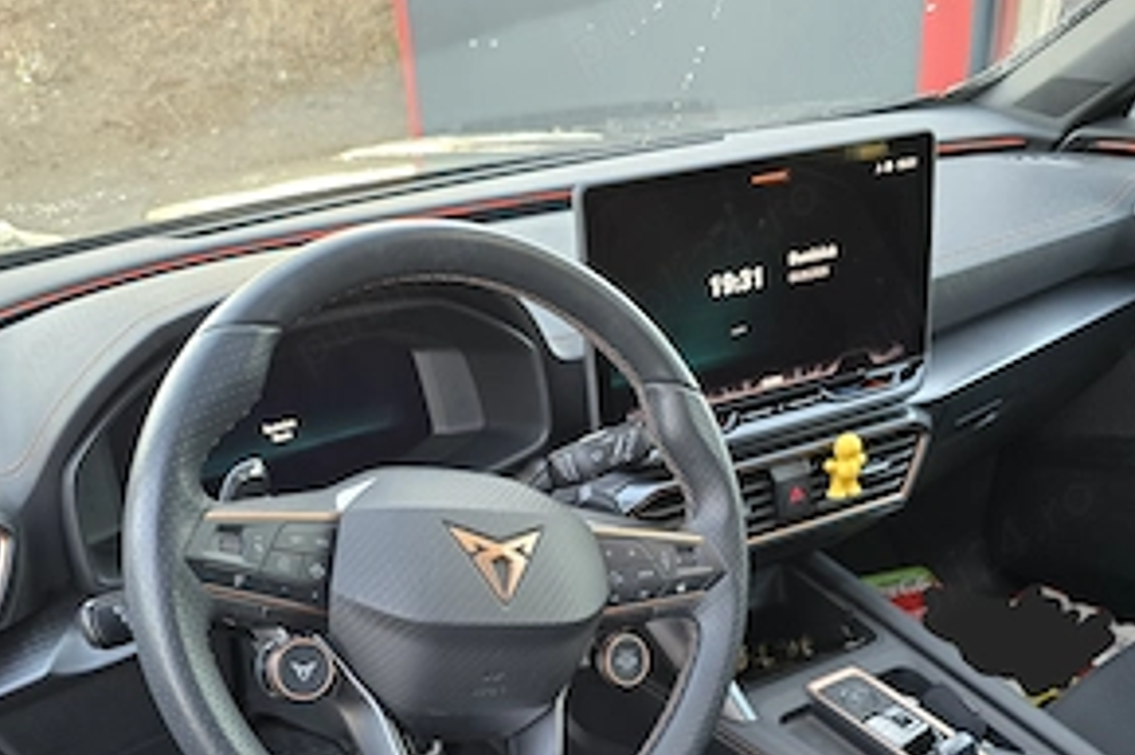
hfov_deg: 57.2
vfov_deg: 38.0
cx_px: 556
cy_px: 638
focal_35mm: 33
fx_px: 1040
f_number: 1.7
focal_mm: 6.3
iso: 250
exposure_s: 1/101
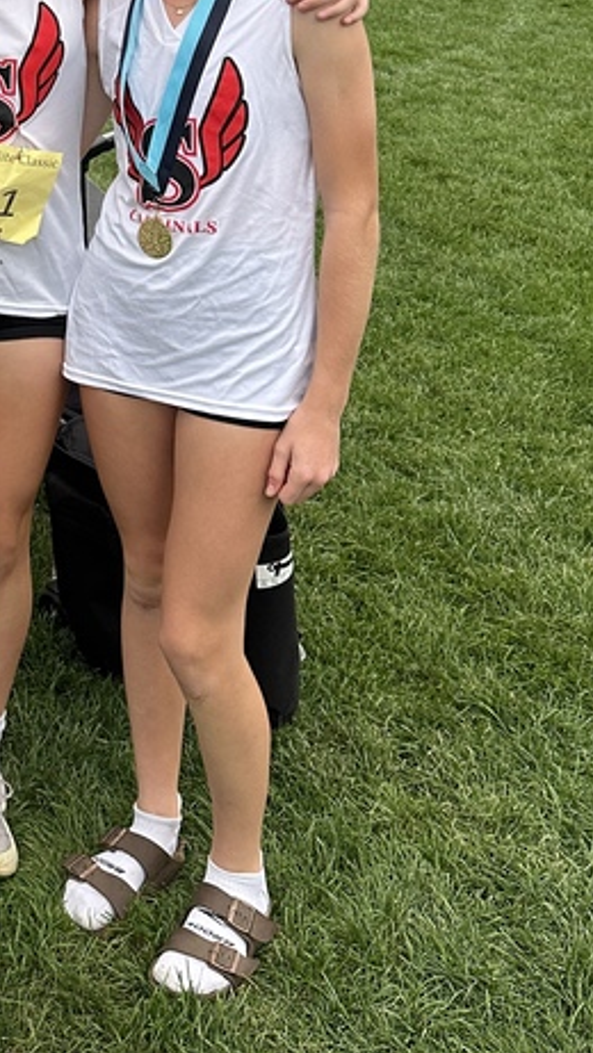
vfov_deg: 34.0
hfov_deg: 19.1
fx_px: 1621
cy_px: 103
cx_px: -185
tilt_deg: -12.2
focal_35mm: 58
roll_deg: -3.1
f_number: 1.78
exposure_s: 1/121
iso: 200
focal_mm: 6.86
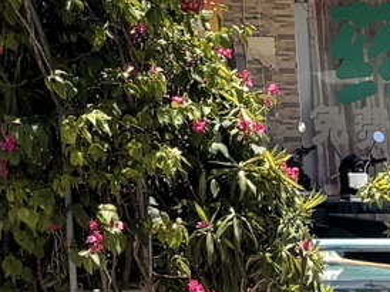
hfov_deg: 9.9
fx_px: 2139
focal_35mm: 190
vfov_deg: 7.2
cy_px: -493
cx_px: -286
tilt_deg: +15.1
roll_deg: -0.7
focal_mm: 5.96
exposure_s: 1/2513
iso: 50
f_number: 1.6
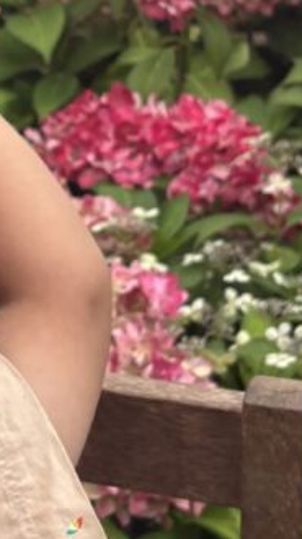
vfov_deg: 23.8
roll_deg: -0.1
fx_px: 1256
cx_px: 59
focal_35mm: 88
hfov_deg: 13.6
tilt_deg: -14.3
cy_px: 103
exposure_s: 1/122
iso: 100
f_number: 1.6
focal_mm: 5.96
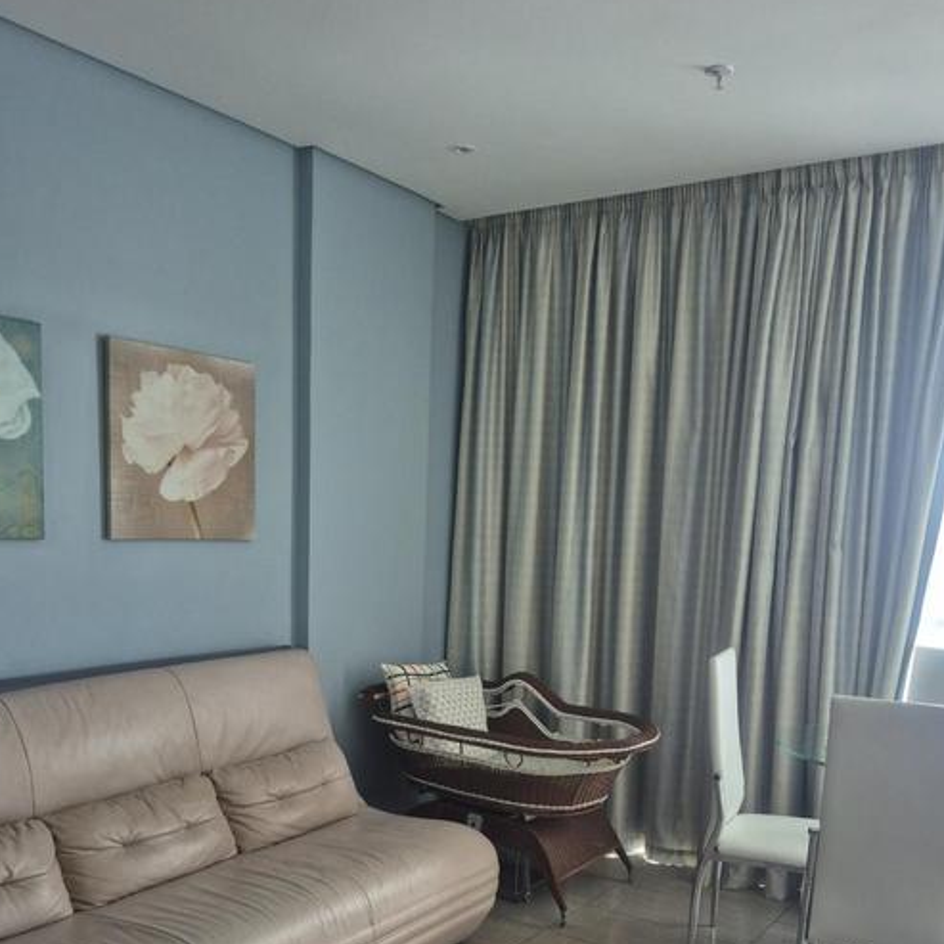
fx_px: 1018
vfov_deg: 48.7
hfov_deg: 49.7
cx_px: 483
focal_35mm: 33
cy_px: 647
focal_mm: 5.4
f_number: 1.8
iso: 200
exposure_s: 1/180
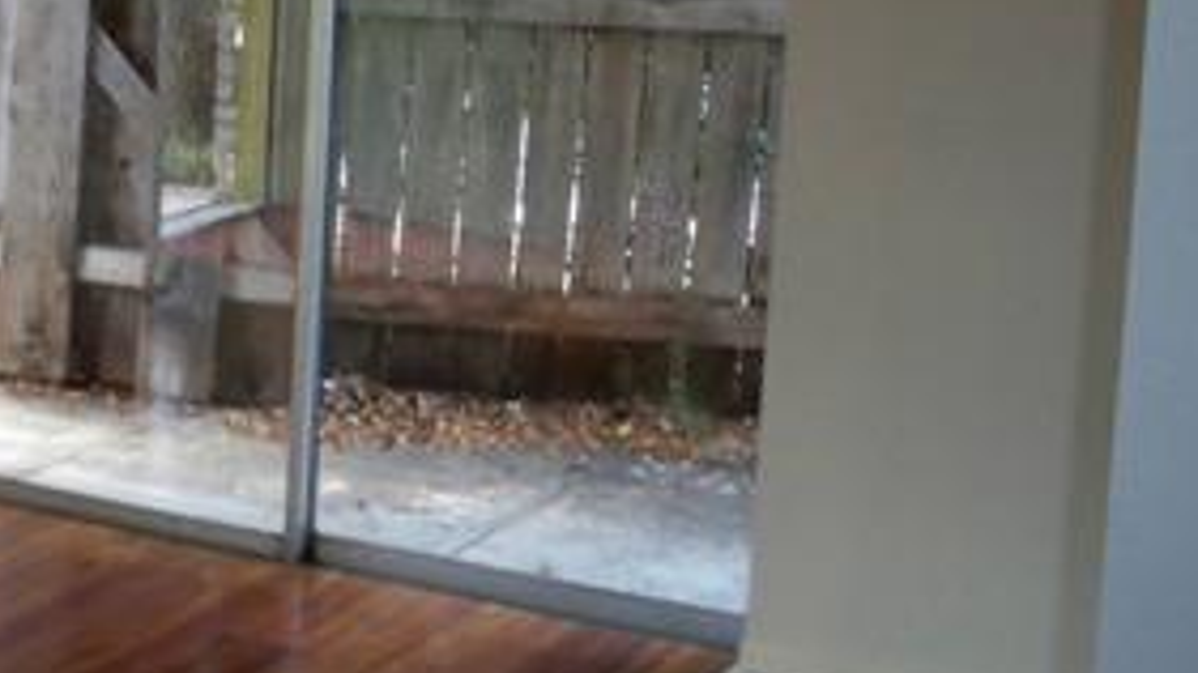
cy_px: 17
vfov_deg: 13.7
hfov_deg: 23.0
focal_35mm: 87
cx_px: -119
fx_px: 2763
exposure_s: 1/60
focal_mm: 6.3
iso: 200
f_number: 3.1
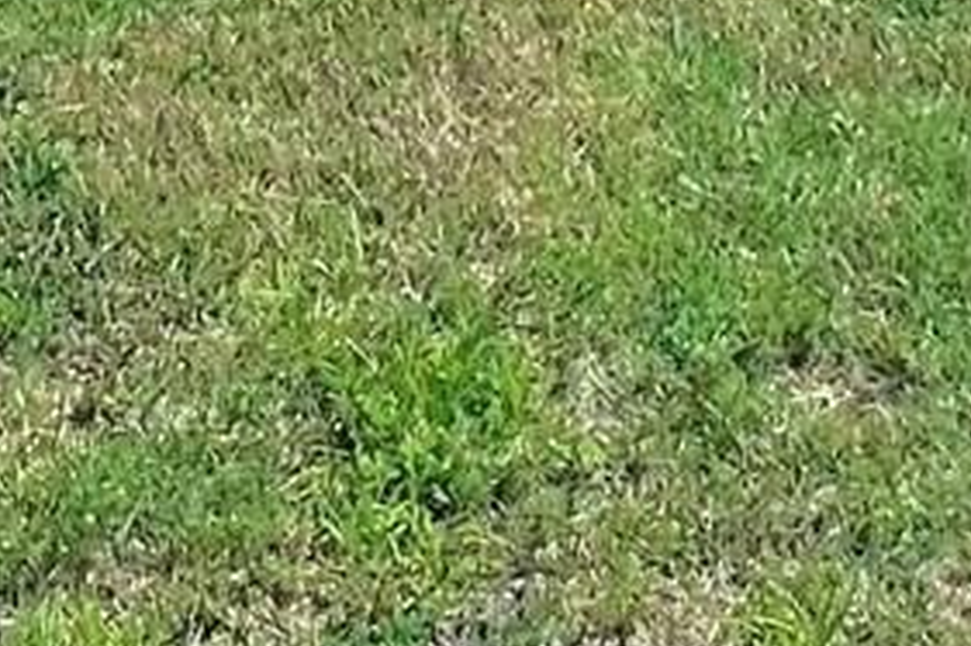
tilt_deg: -6.5
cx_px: 764
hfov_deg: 25.9
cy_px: -1074
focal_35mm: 77
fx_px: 2076
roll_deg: +1.1
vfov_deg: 12.3
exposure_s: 1/3125
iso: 32
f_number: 1.8
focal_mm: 1.57
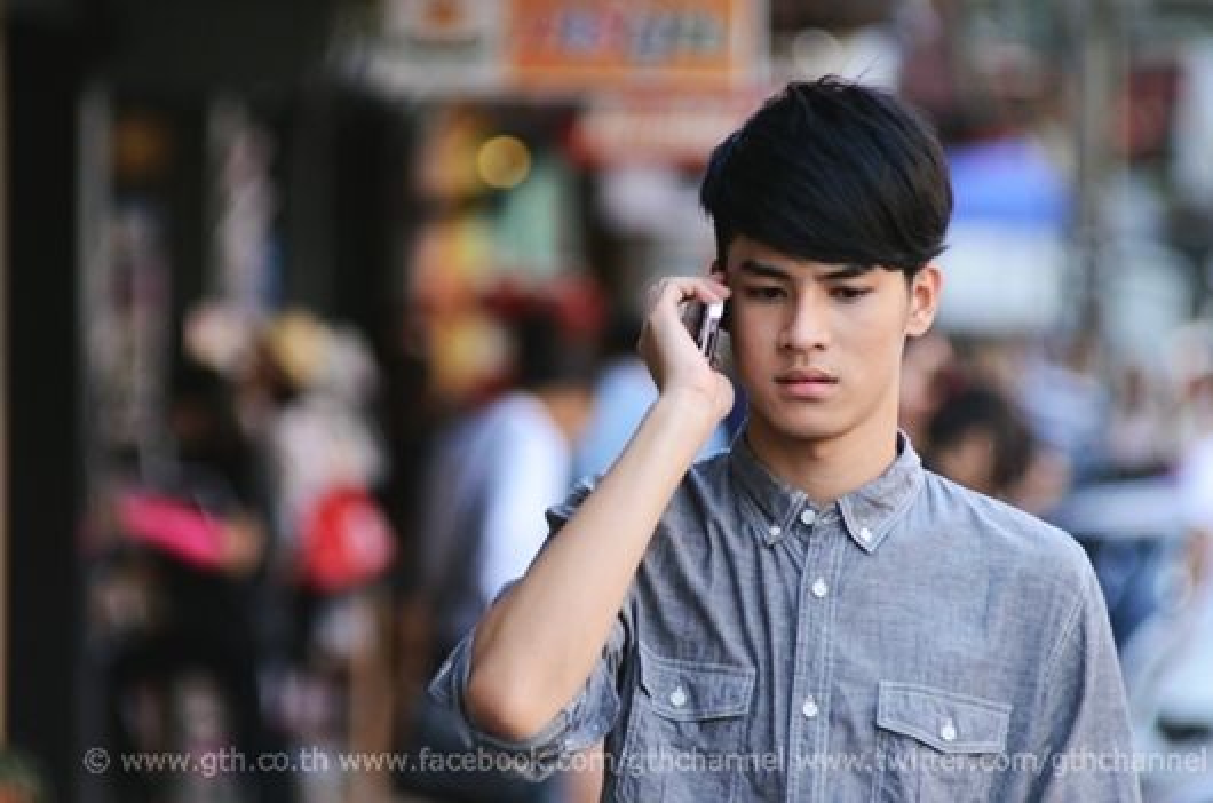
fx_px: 7817
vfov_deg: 5.9
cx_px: 606
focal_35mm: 232
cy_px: 402
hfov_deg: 8.9
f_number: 3.2
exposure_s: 1/2500
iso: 1600
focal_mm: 155
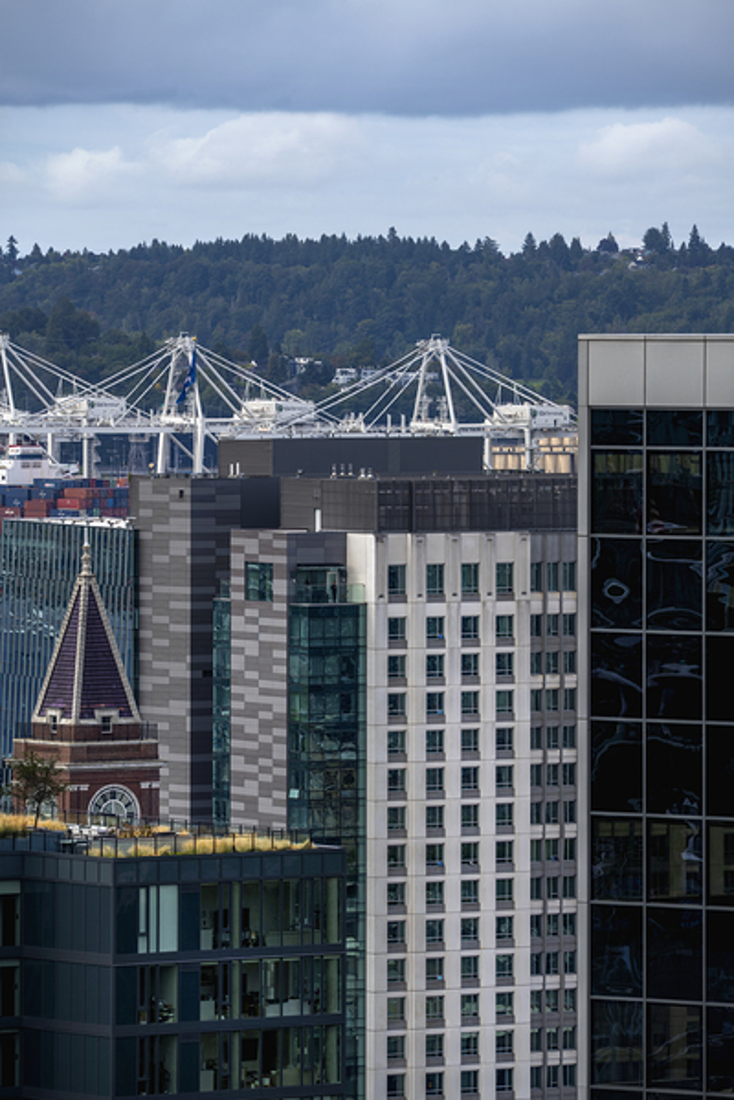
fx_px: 9174
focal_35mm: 300
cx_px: 367
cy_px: 550
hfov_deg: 4.6
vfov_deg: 6.9
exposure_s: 1/100
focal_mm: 300
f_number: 8
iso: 160
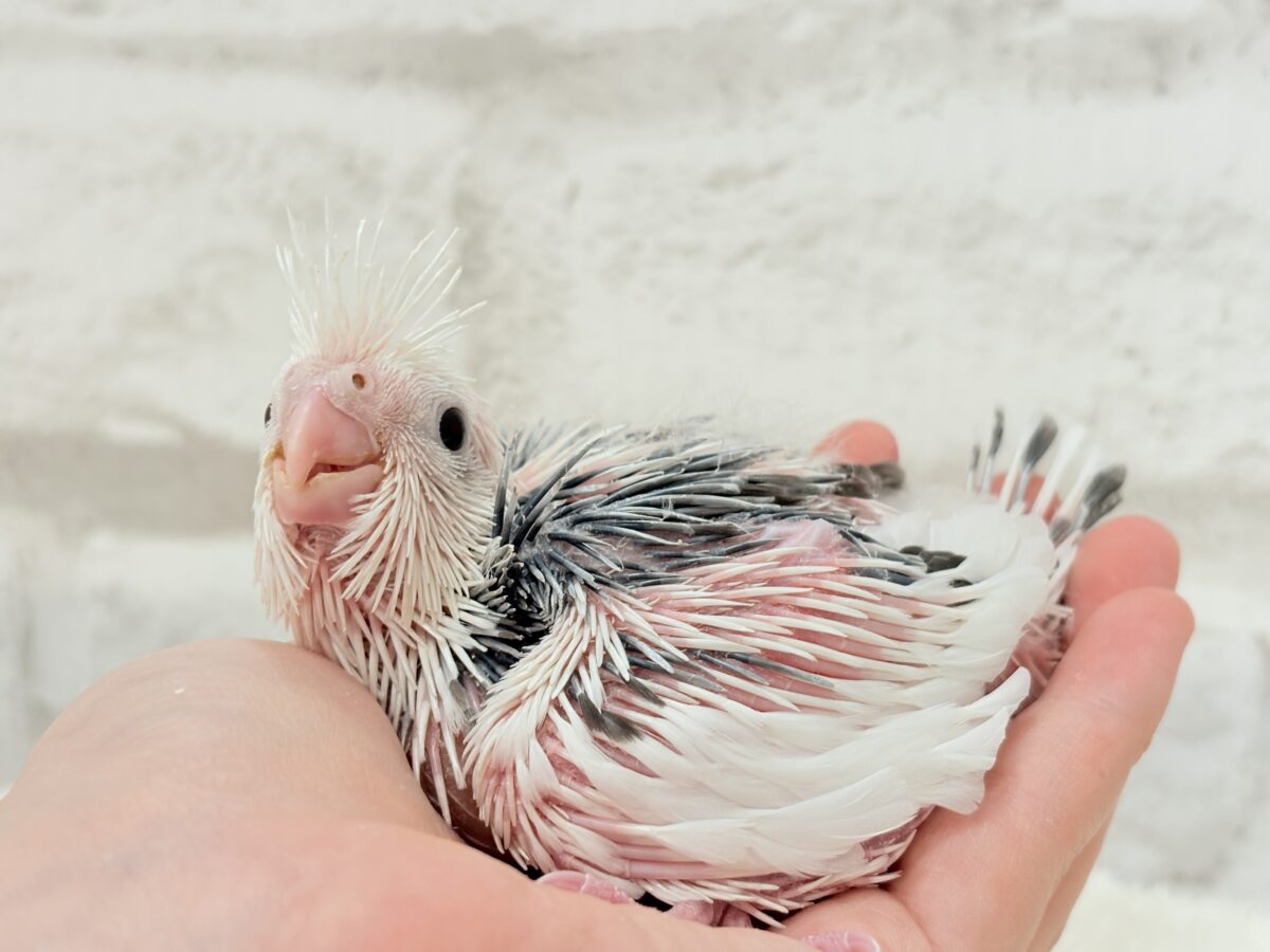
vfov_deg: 28.0
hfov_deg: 36.8
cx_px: 635
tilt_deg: -7.2
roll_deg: +1.3
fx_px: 1908
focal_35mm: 52
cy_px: 476
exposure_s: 1/100
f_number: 1.6
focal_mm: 5.96
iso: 64
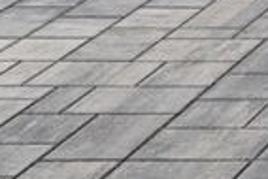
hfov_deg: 7.9
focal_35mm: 216
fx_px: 1610
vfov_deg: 6.2
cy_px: -211
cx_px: 866
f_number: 4
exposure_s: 1/80
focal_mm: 30
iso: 100
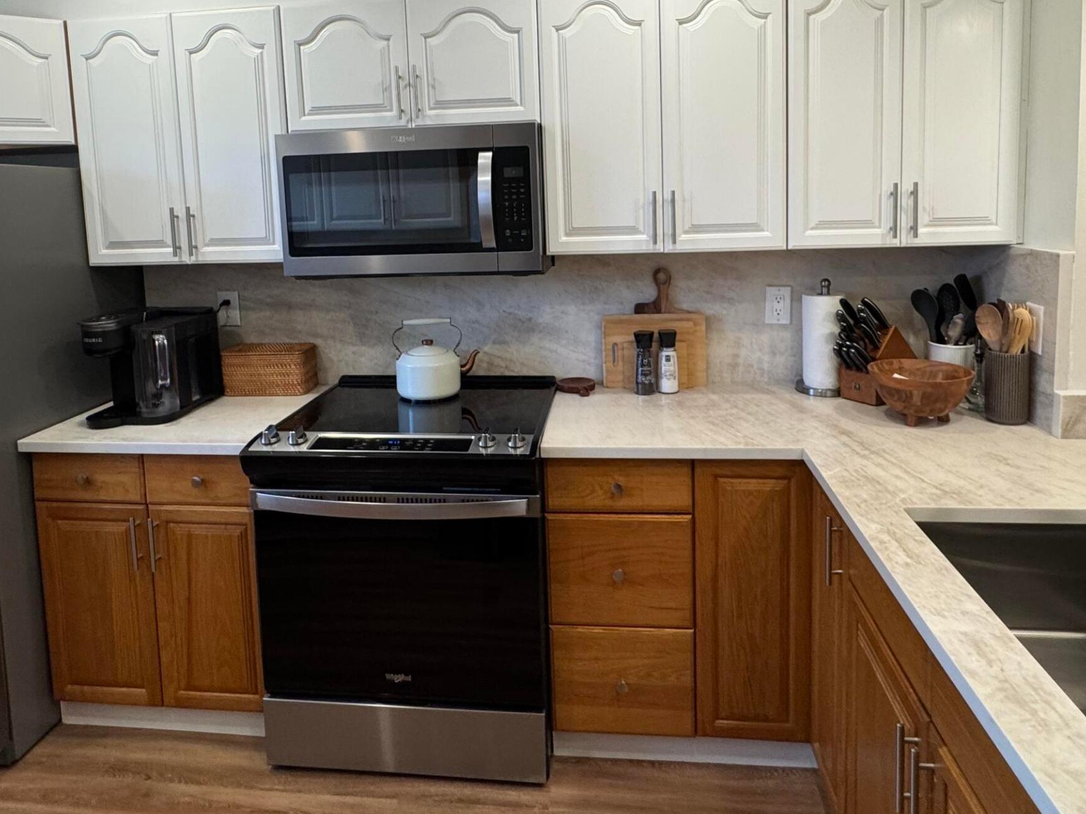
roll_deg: +1.5
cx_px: 535
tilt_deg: -6.8
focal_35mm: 24
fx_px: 753
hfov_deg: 71.6
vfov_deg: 55.5
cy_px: 265
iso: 160
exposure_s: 1/120
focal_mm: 2.22
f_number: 2.2
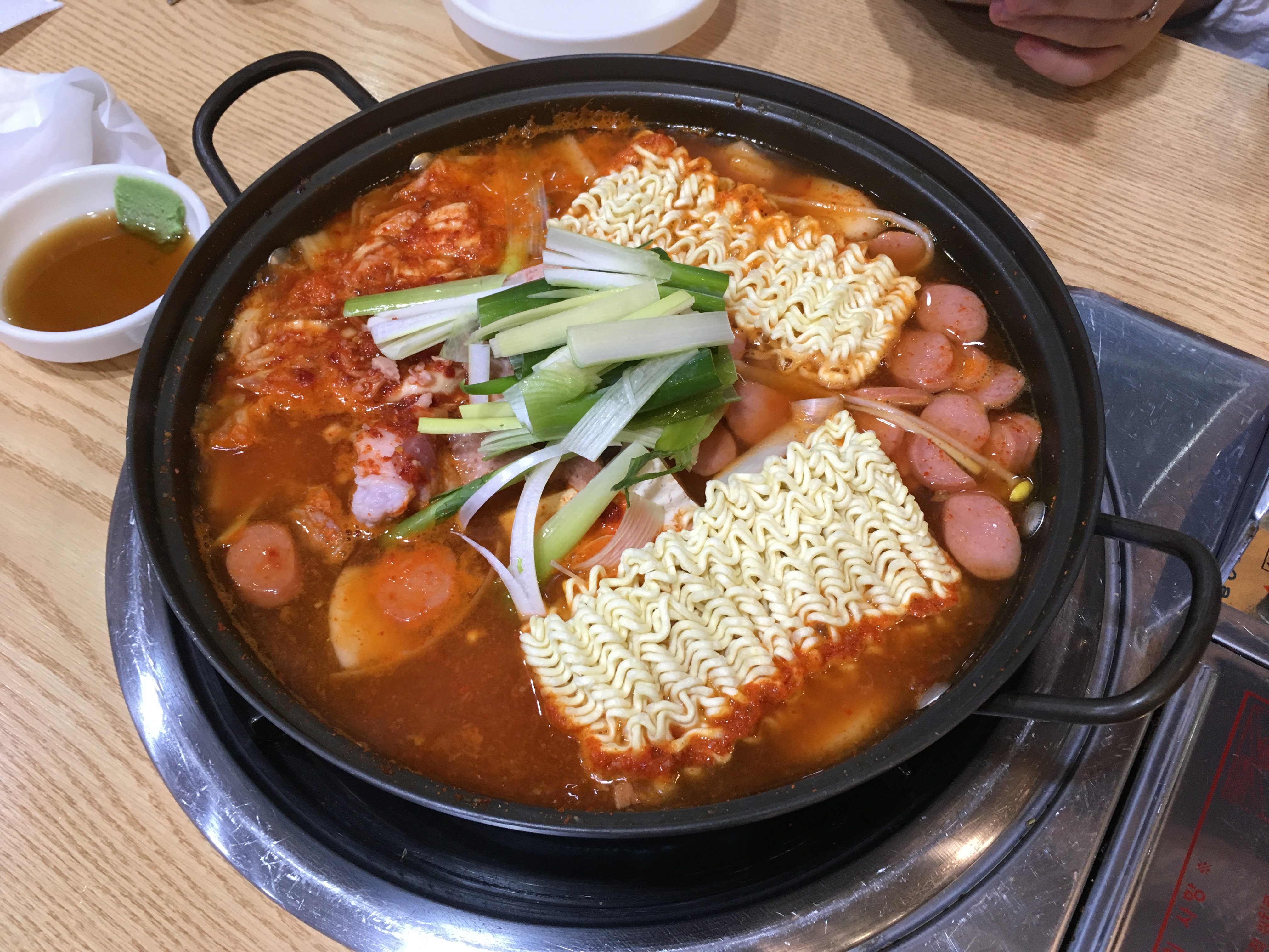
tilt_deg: -57.0
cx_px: 634
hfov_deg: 61.7
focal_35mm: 29
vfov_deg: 48.2
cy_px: 476
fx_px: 1063
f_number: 2.2
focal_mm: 4.15
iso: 100
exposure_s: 1/30
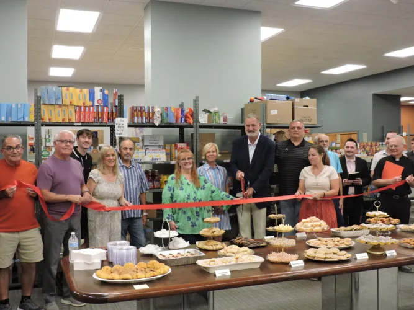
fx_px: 478
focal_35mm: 40
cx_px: 207
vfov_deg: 35.9
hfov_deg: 46.8
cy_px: 155
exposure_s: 1/40
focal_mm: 7.1
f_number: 3.3
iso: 400
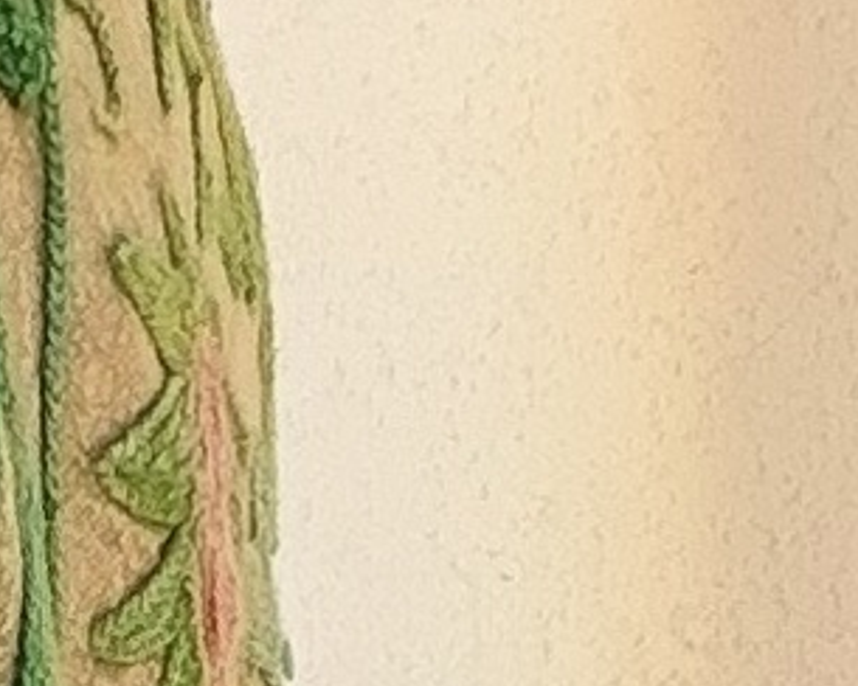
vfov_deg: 5.2
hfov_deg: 6.5
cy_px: 1768
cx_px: -923
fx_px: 7313
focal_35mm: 288
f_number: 1.9
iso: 25
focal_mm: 2.71
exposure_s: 1/367
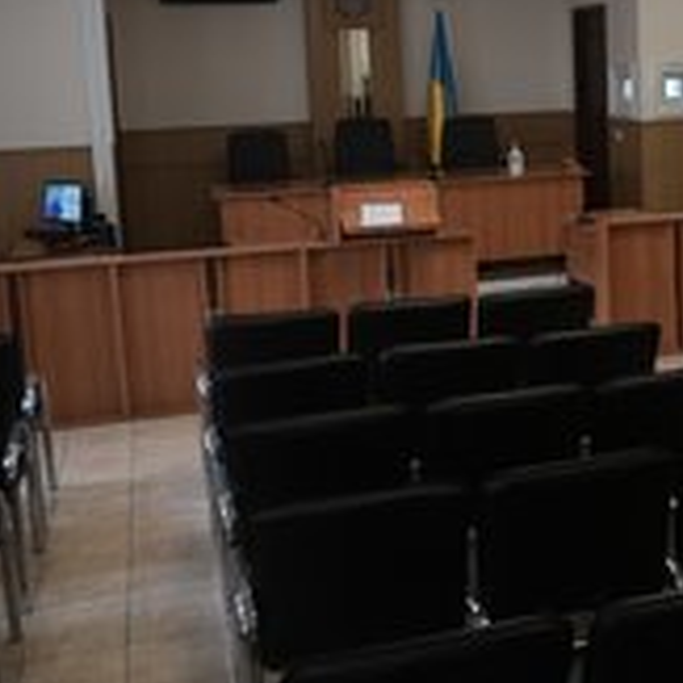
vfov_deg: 33.8
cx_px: 629
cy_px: 237
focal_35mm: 50
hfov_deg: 32.2
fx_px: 1116
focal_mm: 24
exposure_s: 1/50
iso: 1000
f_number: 2.8
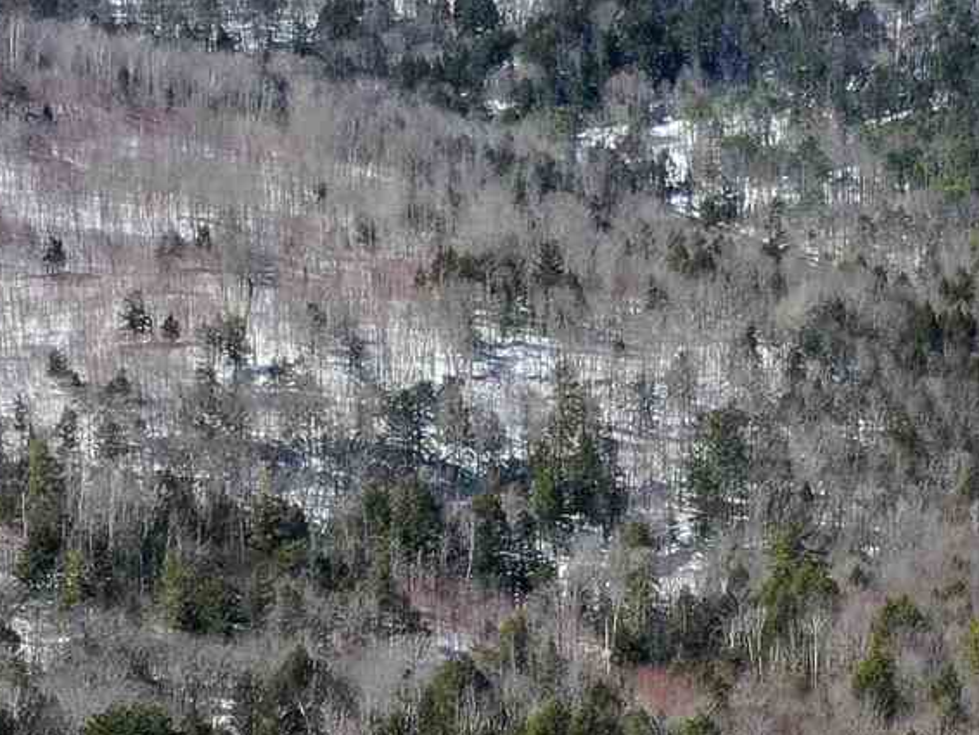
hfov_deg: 13.4
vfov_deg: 10.1
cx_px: 887
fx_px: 4131
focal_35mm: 146
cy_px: 633
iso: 100
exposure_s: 1/500
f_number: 6.3
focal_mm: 10.26
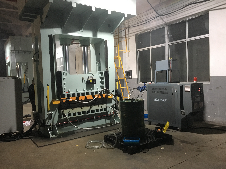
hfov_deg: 61.7
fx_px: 189
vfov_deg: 48.2
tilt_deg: -2.5
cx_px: 113
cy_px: 84
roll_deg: +2.6
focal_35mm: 29
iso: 400
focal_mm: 4.15
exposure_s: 1/17
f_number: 2.2
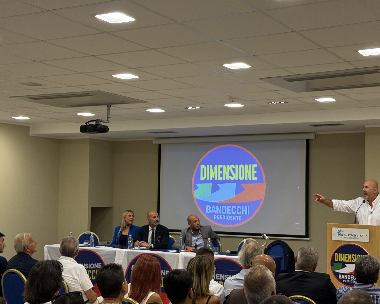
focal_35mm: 59
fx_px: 663
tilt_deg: +3.8
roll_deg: -0.8
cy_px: 151
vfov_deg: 25.8
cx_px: 195
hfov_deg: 32.0
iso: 160
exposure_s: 1/100
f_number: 1.78
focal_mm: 6.76
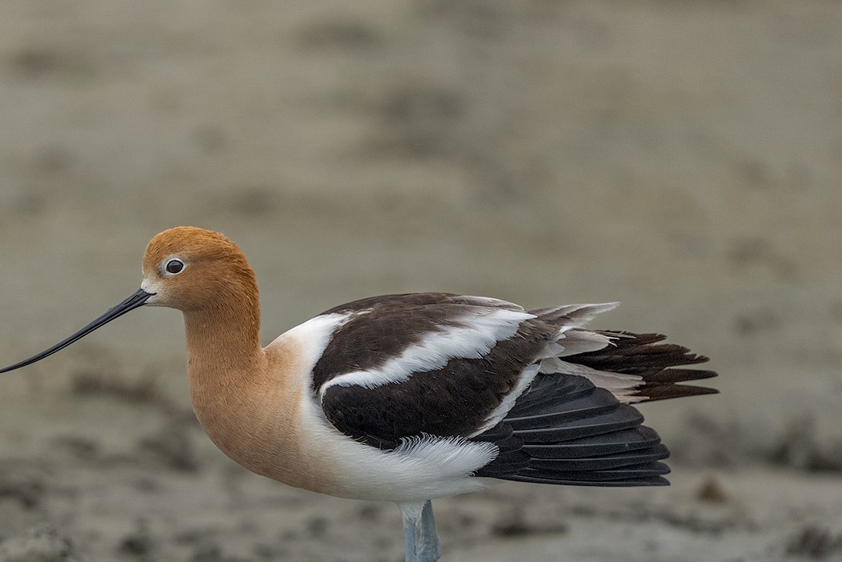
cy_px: 466
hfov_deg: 1.9
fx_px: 25094
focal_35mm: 1073
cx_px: 146
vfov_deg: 1.3
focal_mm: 600
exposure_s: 1/1600
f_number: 4
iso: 2500
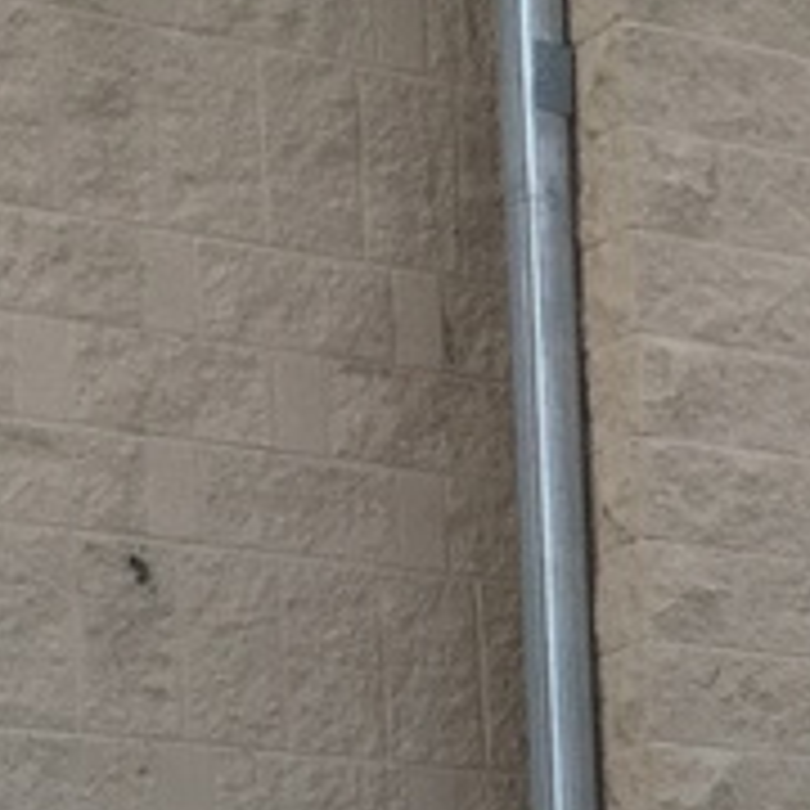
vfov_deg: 10.8
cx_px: 1796
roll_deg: +0.4
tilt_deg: -4.1
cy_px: 1665
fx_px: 3865
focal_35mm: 146
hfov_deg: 10.6
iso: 25
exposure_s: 1/249
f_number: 2.2
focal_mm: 4.15
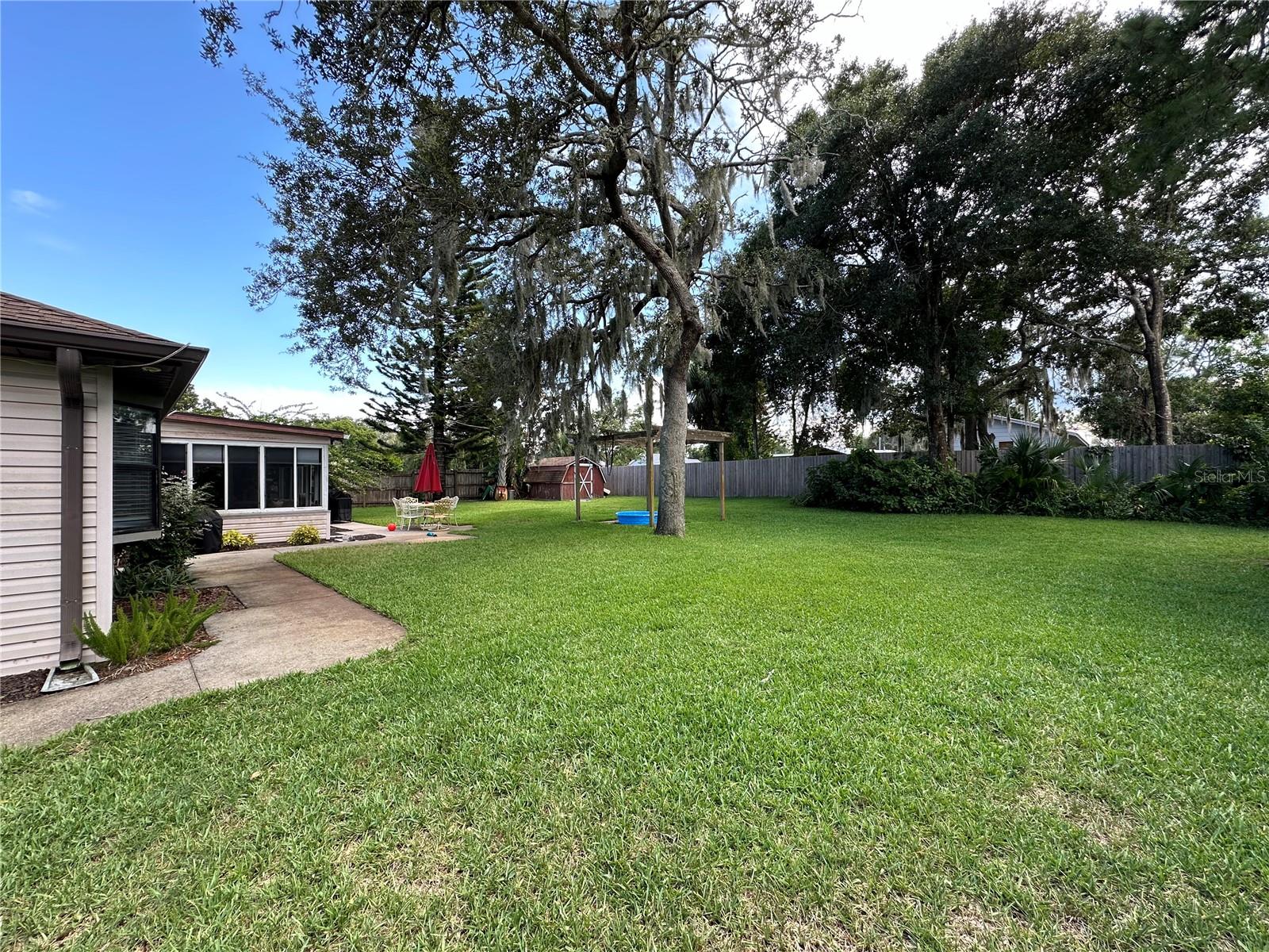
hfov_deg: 102.1
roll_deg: +0.1
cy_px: 476
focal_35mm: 14
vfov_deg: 85.7
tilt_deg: +0.4
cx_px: 634
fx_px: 513
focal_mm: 2.22
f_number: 2.2
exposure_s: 1/127
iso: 40
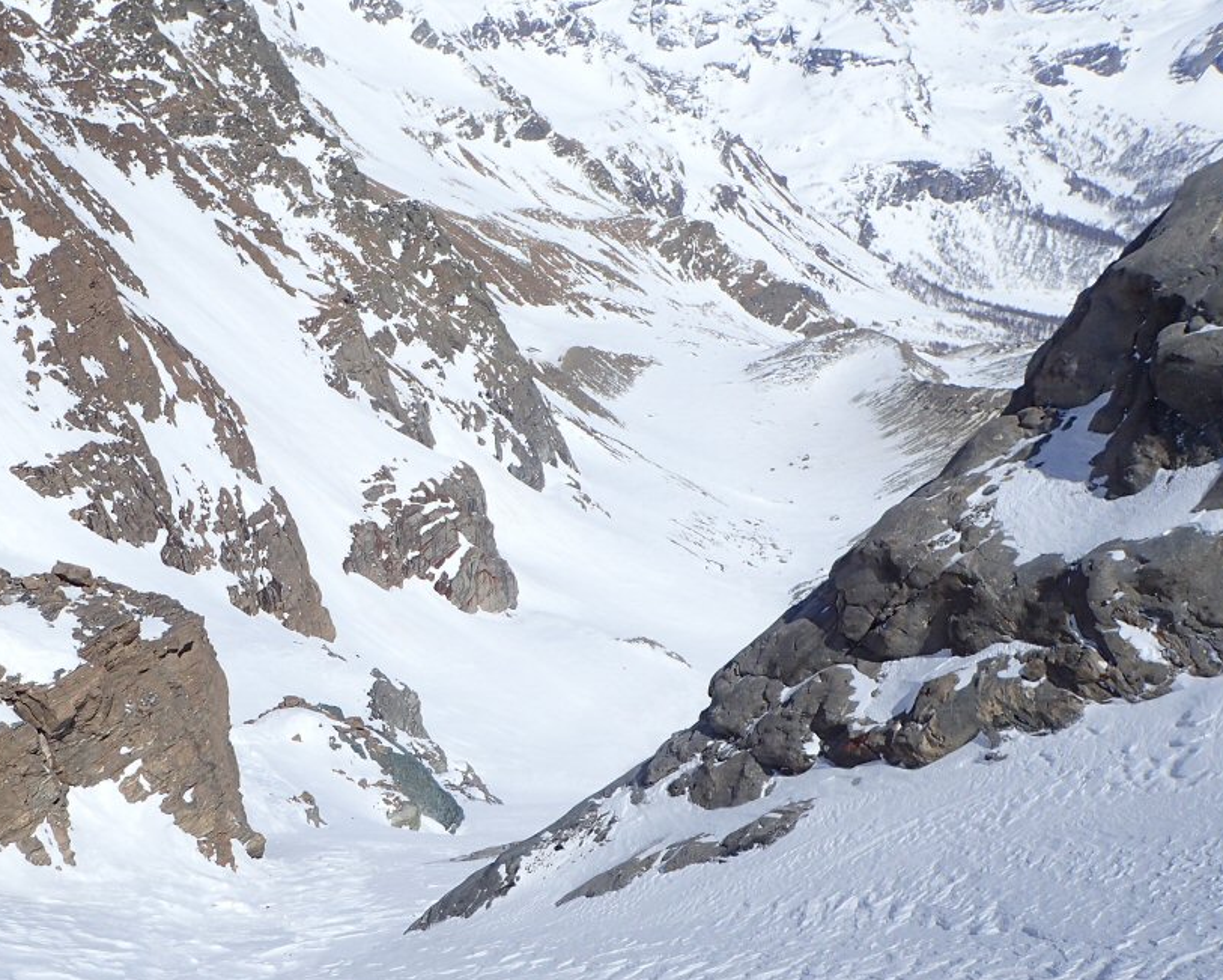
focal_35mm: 40
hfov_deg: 44.6
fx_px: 1448
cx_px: 345
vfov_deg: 37.4
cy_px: 510
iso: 100
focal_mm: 4.5
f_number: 8
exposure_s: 1/500
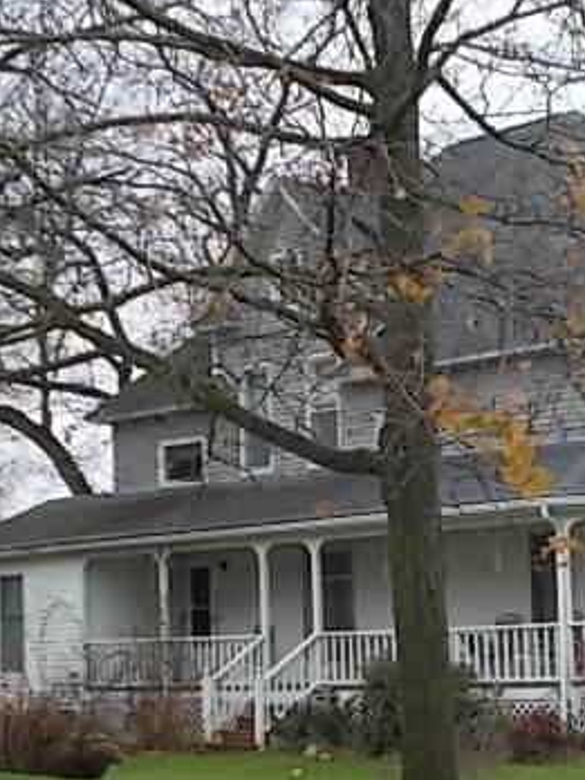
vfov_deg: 21.3
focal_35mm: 92
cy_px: 482
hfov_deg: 15.9
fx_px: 2073
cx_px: 531
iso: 80
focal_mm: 9
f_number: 4.5
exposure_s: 1/60
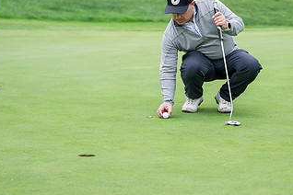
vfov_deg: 7.8
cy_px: 57
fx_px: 1424
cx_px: 182
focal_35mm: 175
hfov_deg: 11.7
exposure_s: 1/1250
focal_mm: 96
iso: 500
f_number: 2.8
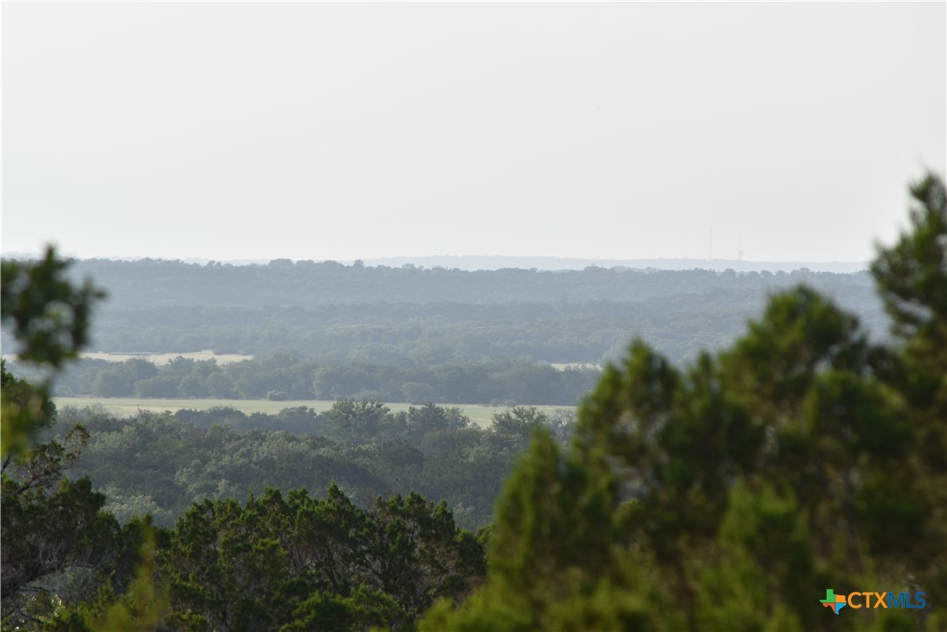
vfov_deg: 4.6
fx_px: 7891
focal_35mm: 300
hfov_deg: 6.9
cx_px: 474
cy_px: 316
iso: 100
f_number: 10
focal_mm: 200
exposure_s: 1/200
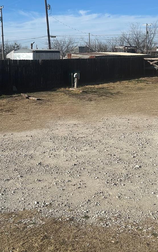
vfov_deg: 41.5
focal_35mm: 48
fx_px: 331
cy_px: 92
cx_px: 68
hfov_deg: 26.8
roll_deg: +0.5
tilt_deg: -5.1
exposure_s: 1/6211
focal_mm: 5.7
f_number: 1.5
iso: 50
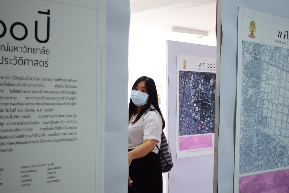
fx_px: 421
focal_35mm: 52
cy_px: 96
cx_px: 144
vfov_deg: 25.7
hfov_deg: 37.9
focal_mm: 35
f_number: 4.5
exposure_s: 1/50
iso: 800
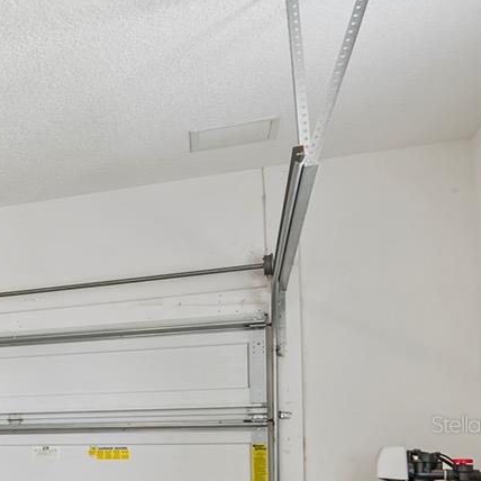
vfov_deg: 30.0
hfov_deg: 21.5
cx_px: -367
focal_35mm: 55
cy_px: 424
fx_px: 861
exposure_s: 1/6
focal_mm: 11.5
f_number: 9
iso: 250
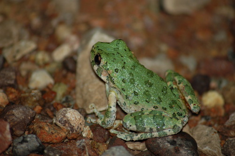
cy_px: 78
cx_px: 118
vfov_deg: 4.7
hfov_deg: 7.0
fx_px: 1909
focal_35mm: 292
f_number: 5
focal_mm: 195
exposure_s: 1/60
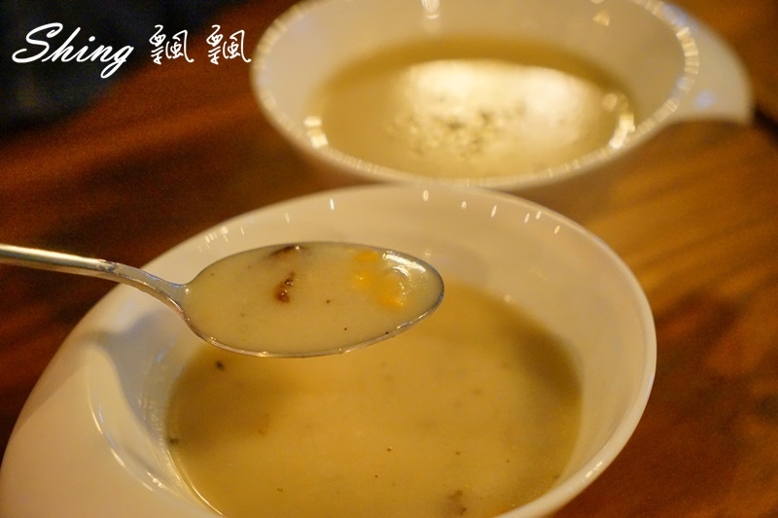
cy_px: 259
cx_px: 389
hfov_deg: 31.9
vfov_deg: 21.6
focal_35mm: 63
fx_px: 1361
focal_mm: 63
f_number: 4
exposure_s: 1/80
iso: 5000
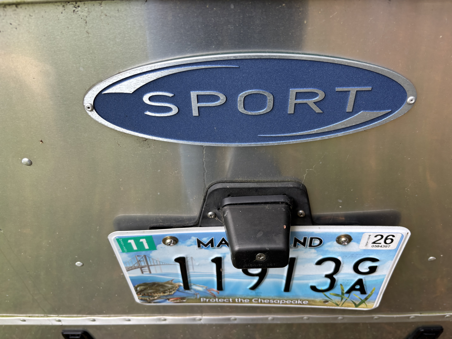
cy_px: 170
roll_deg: +0.8
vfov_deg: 53.1
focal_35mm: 26
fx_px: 339
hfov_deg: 67.3
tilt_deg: -30.3
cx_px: 226
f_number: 1.6
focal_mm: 5.96
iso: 40
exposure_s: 1/121
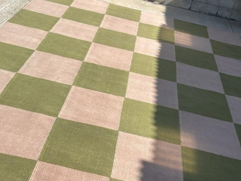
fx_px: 397
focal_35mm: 57
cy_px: 90
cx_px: 120
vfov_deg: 25.7
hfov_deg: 33.8
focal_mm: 6.6
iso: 20
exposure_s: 1/23
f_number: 2.8
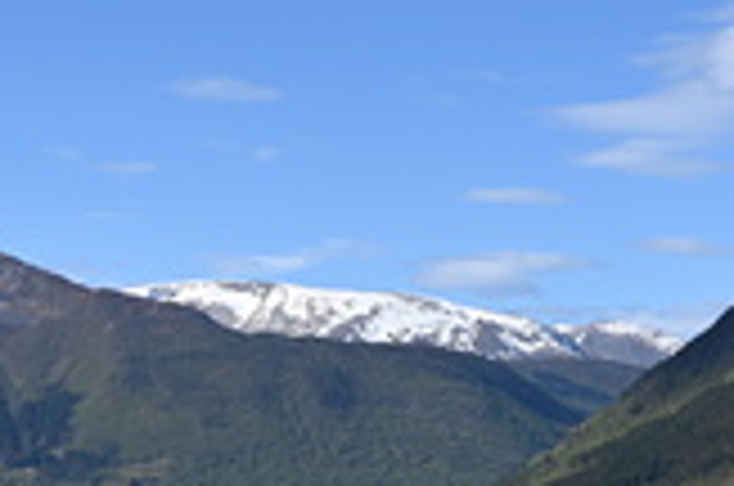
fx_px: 2198
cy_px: 212
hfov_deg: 18.2
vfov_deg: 12.6
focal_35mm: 108
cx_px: -95
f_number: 7.1
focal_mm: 44
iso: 100
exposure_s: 1/400
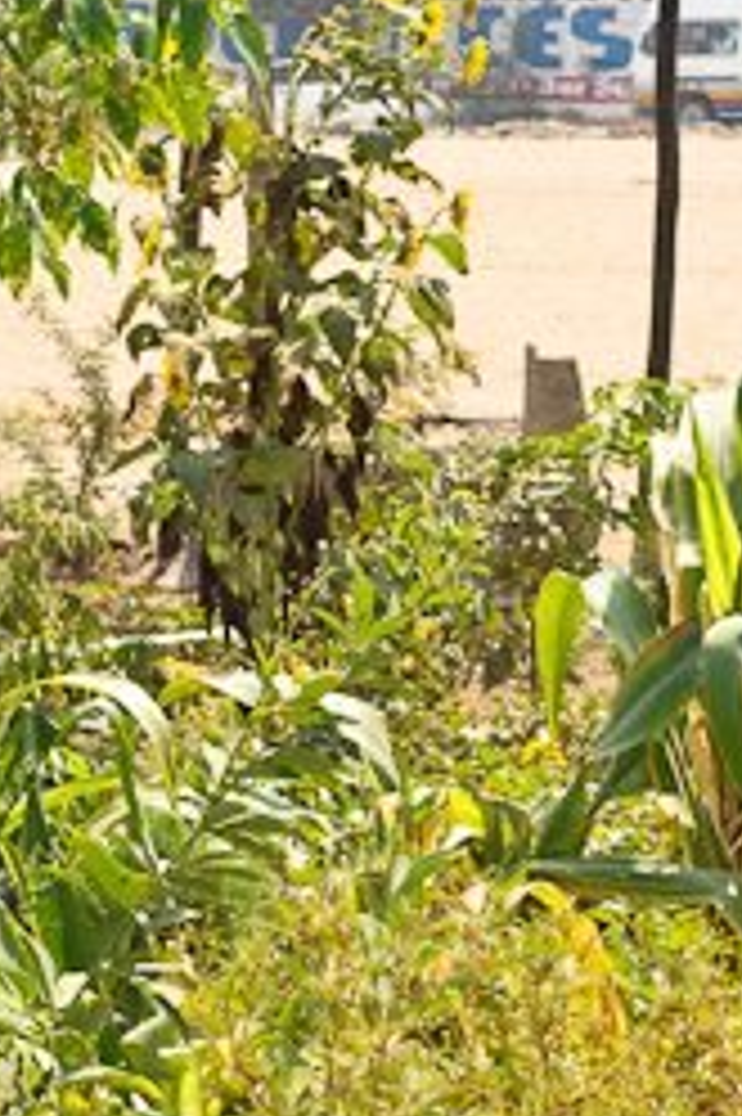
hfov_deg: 5.7
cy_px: 682
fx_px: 7492
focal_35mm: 242
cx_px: 135
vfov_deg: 8.5
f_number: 8
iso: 200
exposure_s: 1/400
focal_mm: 50
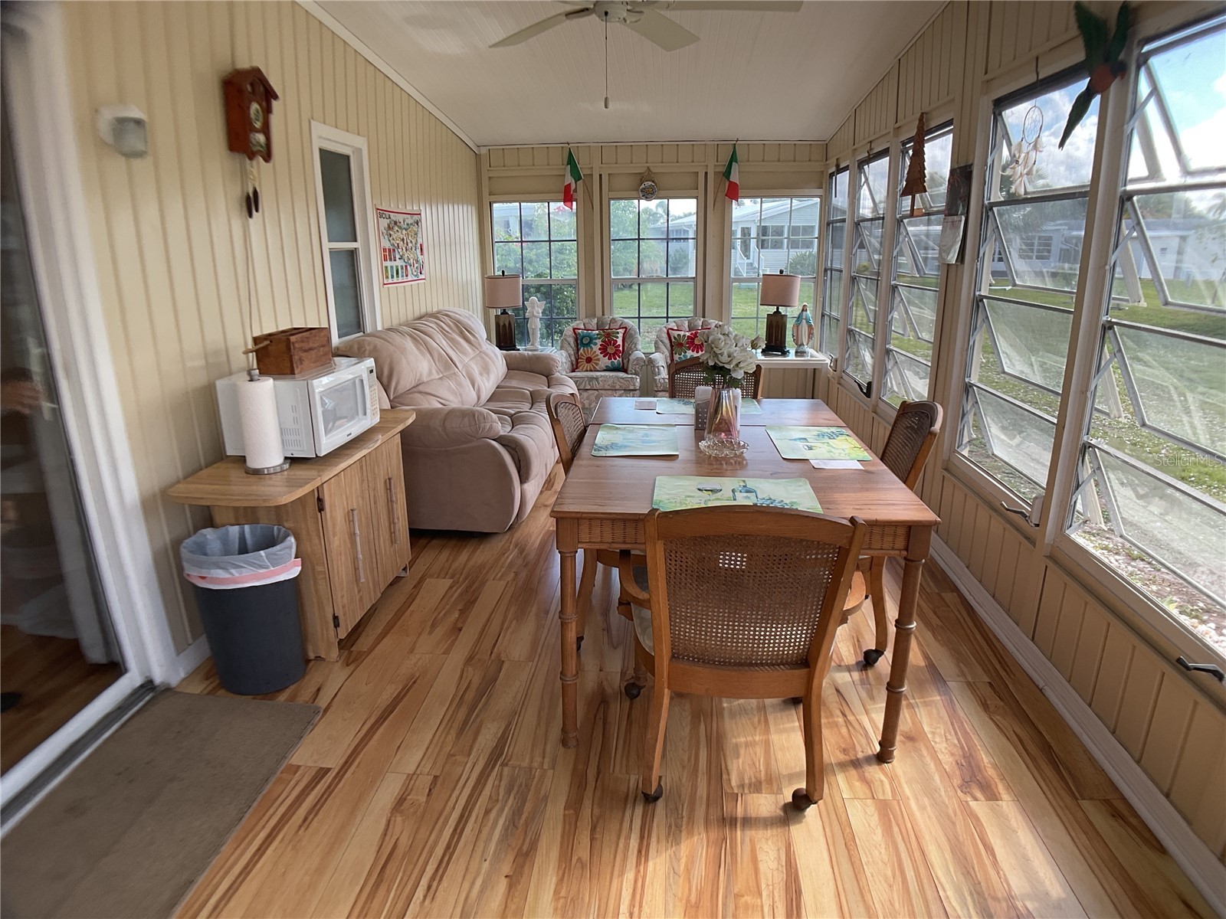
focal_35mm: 29
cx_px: 613
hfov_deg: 61.7
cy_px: 460
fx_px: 1027
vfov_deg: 48.2
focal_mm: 3
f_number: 1.8
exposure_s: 1/130
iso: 16
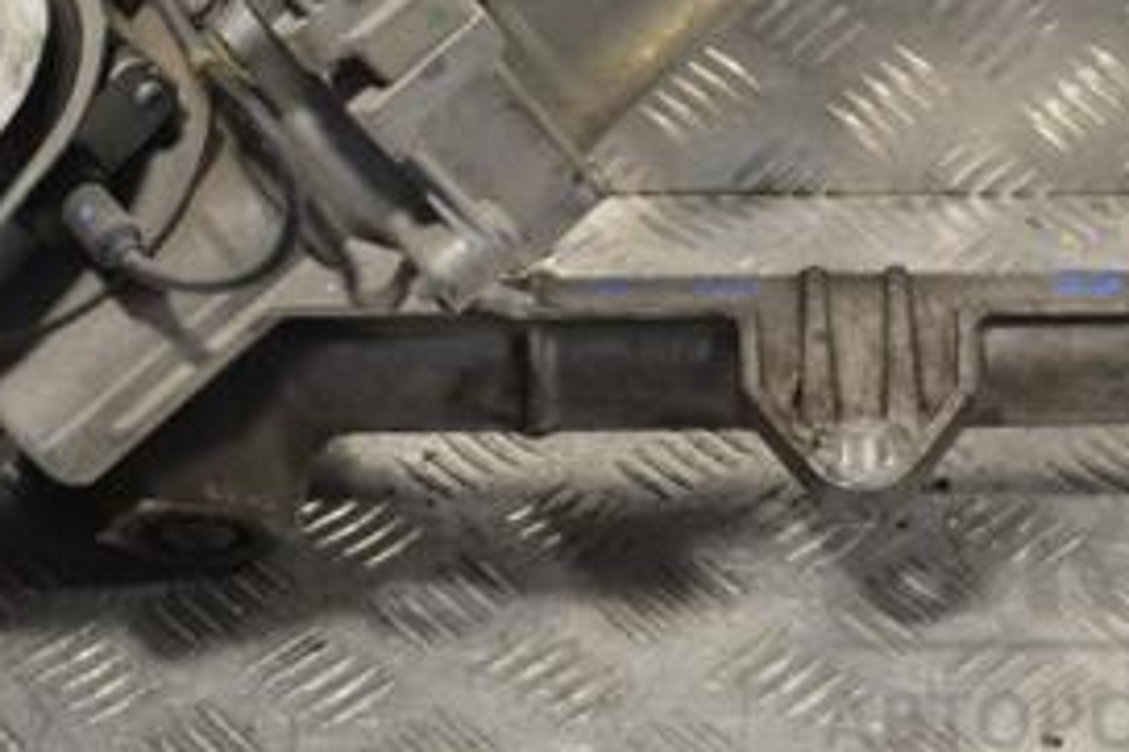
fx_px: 3012
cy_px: -4
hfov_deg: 21.2
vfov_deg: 14.0
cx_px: 743
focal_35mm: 96
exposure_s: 1/100
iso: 400
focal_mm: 29
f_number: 5
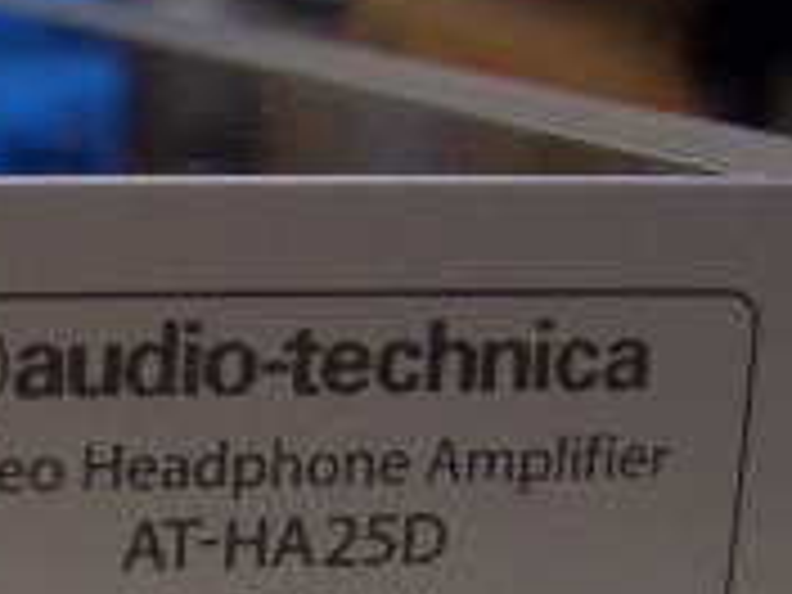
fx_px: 2906
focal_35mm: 127
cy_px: 688
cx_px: -423
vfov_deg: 11.5
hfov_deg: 14.4
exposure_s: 1/25
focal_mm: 5.8
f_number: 2.6
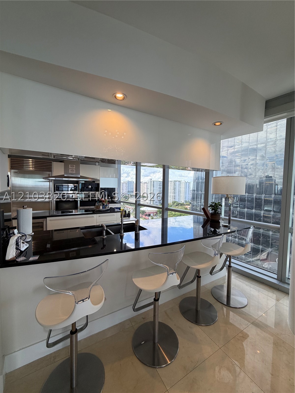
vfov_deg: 102.1
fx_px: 159
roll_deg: -0.8
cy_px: 196
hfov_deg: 85.7
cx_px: 148
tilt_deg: -3.2
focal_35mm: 14
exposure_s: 1/120
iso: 125
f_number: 2.2
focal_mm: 2.22
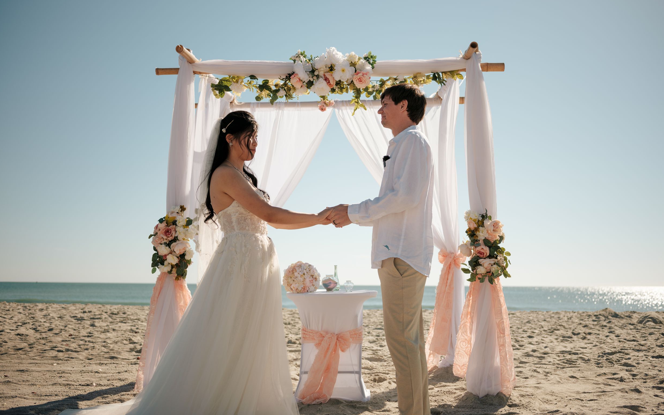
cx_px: 331
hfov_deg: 46.2
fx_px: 778
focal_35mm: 43
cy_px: 215
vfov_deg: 29.9
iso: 160
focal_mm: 50
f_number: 3.5
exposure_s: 1/2000
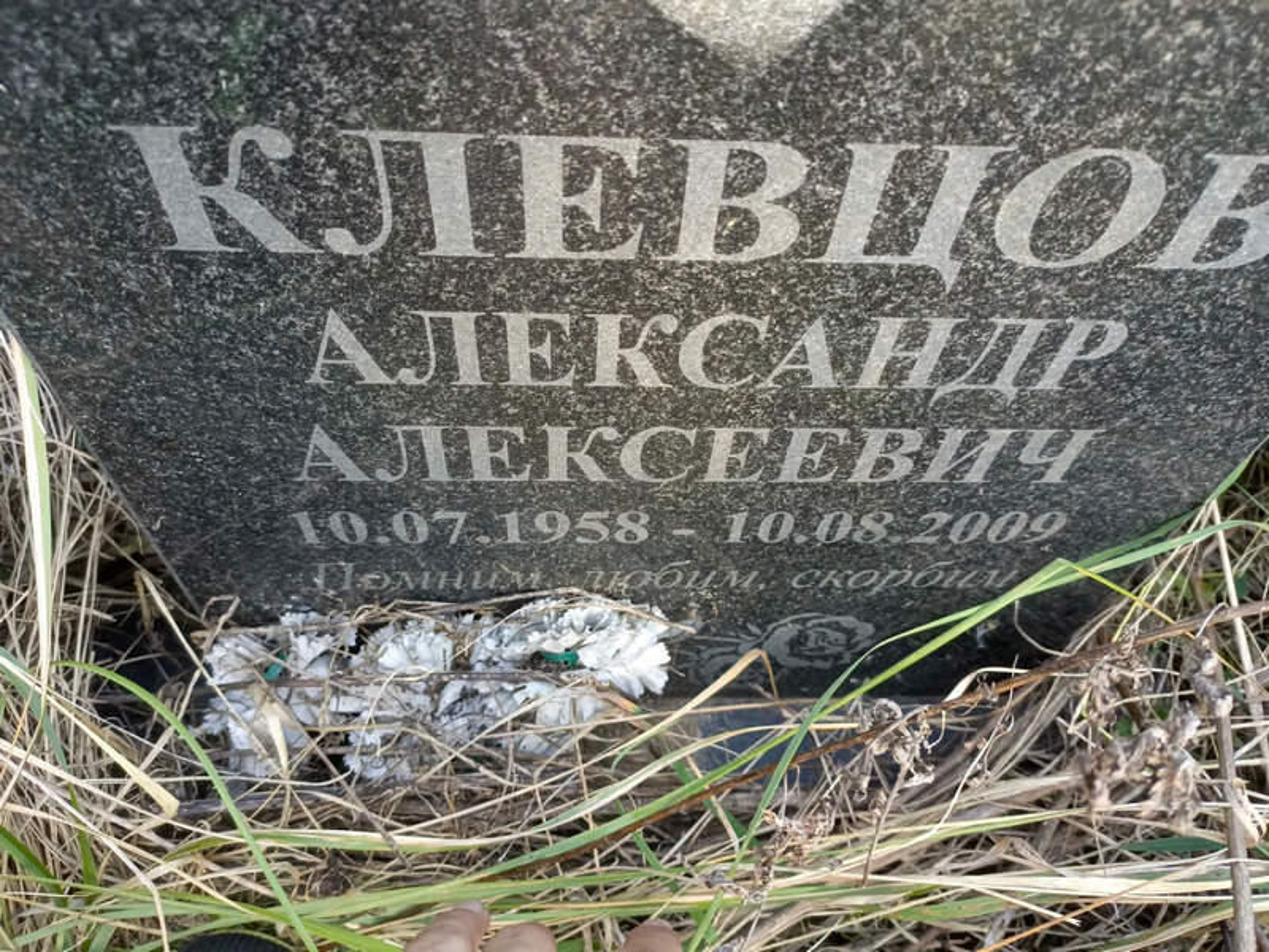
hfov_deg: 69.4
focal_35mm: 25
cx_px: 634
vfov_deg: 54.9
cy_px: 476
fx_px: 916
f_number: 1.69
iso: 461
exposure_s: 1/60
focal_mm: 4.76
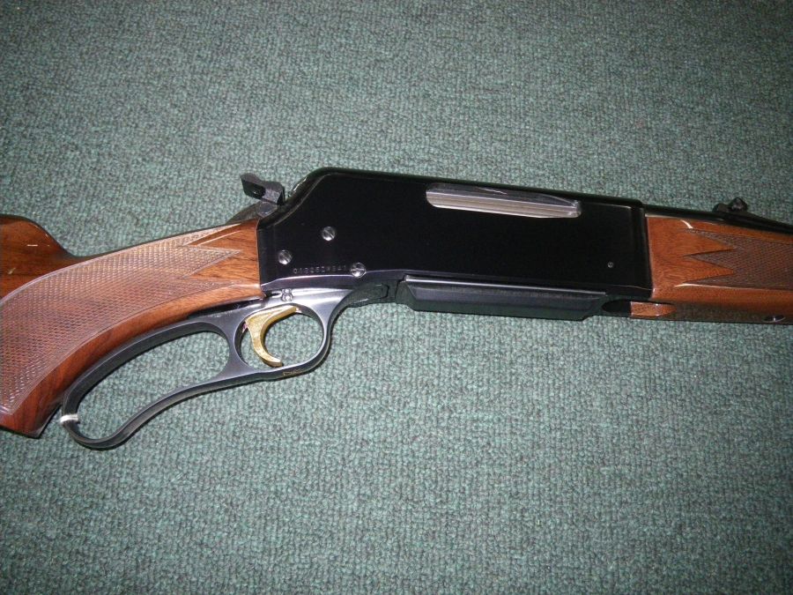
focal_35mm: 28
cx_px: 396
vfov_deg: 49.7
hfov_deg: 63.4
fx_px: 641
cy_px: 298
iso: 400
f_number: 3.5
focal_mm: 5
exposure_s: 1/50
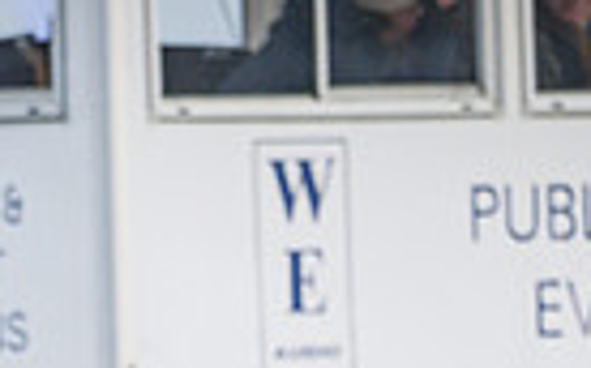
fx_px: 44145
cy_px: 883
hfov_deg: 0.8
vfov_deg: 0.5
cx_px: 93
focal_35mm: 2743
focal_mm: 400
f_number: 5
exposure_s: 1/1250
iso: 800
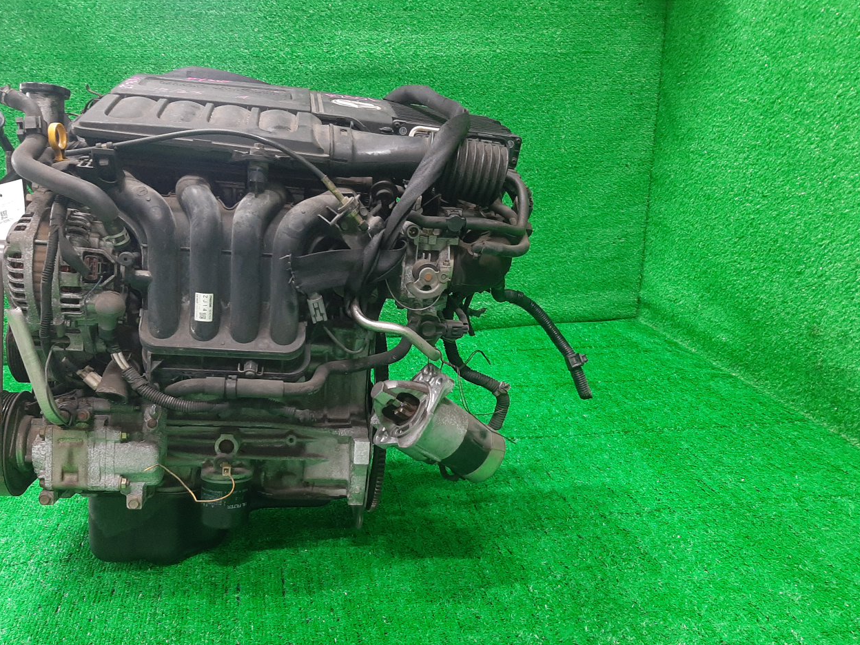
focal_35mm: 30
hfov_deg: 59.8
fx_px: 745
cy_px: 357
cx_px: 379
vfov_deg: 46.7
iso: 194
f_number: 1.7
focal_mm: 3.93
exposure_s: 1/50
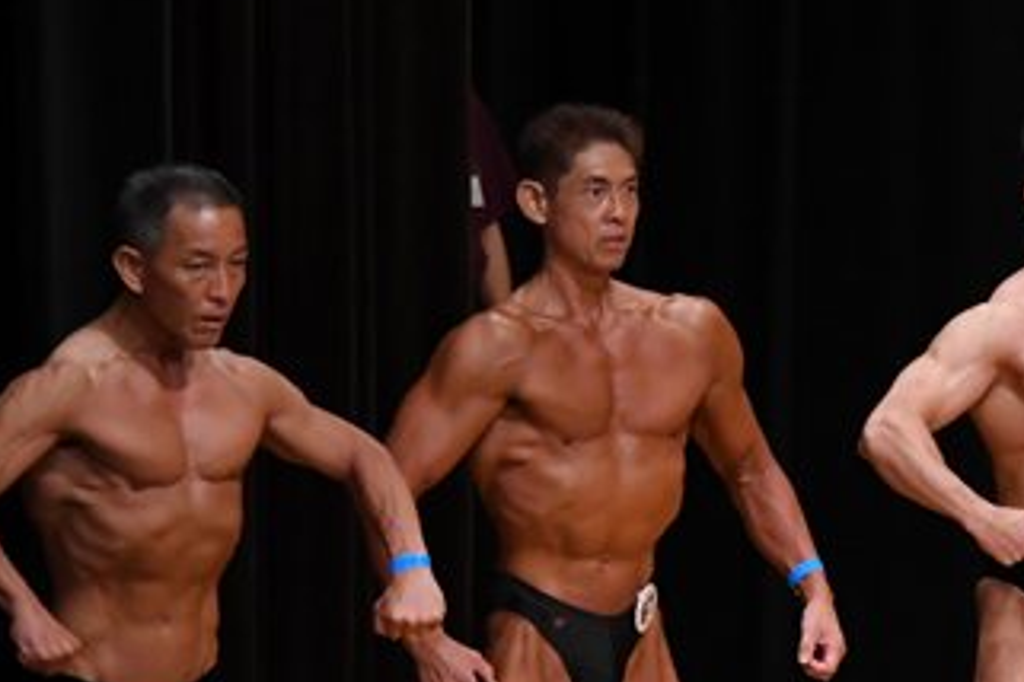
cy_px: 516
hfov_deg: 4.2
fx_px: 13880
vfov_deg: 2.8
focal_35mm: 488
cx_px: 901
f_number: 5.6
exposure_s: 1/400
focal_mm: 135
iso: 3200
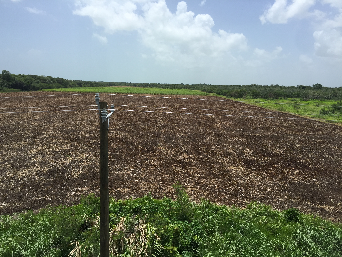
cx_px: 171
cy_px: 128
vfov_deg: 48.2
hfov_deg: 61.7
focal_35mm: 29
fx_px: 287
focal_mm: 4.15
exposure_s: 1/2198
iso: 32
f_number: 2.2
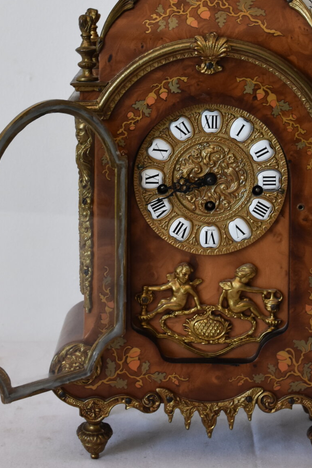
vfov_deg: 23.1
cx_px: 174
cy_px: 62
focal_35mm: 86
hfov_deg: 15.9
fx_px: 1118
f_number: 5
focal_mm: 26
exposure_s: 1/100
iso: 800
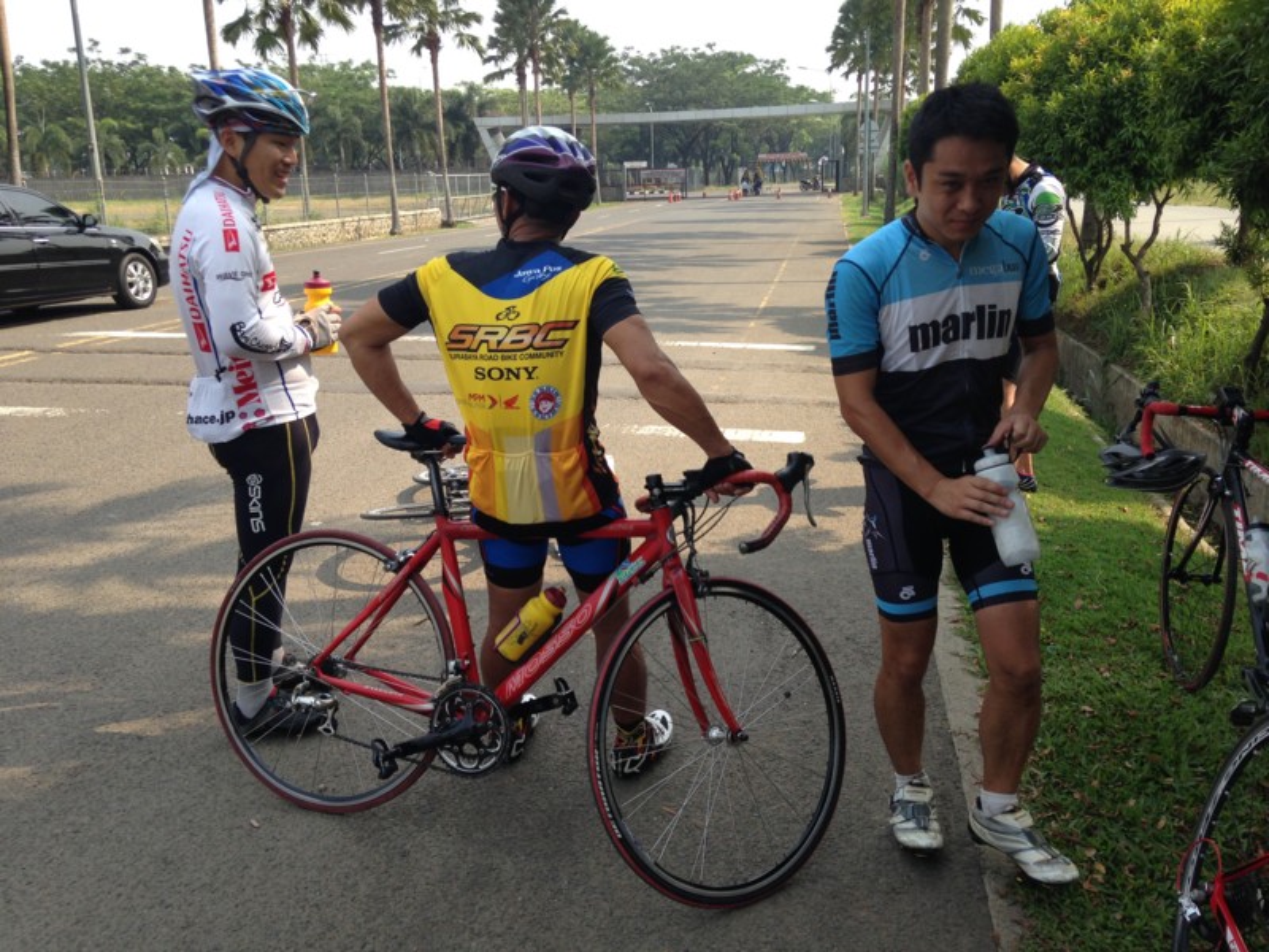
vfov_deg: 42.9
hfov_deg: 55.4
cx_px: 634
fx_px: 1210
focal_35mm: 33
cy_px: 476
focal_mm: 4.12
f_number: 2.4
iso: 50
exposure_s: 1/547
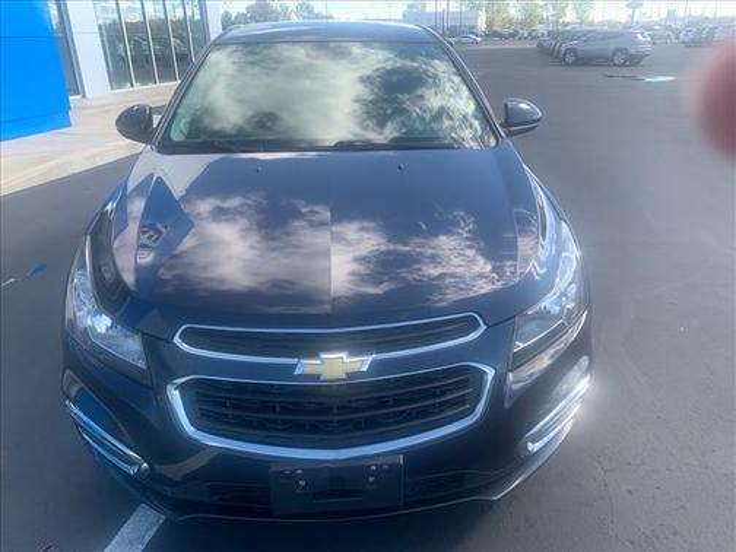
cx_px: 368
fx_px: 553
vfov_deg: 53.1
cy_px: 276
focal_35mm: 26
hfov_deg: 67.3
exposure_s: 1/382
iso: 25
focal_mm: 4.25
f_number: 1.8
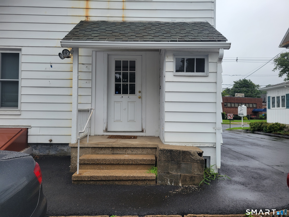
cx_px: 144
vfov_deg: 53.1
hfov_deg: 67.3
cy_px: 108
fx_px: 217
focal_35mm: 26
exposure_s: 1/378
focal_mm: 5.4
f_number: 1.8
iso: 40
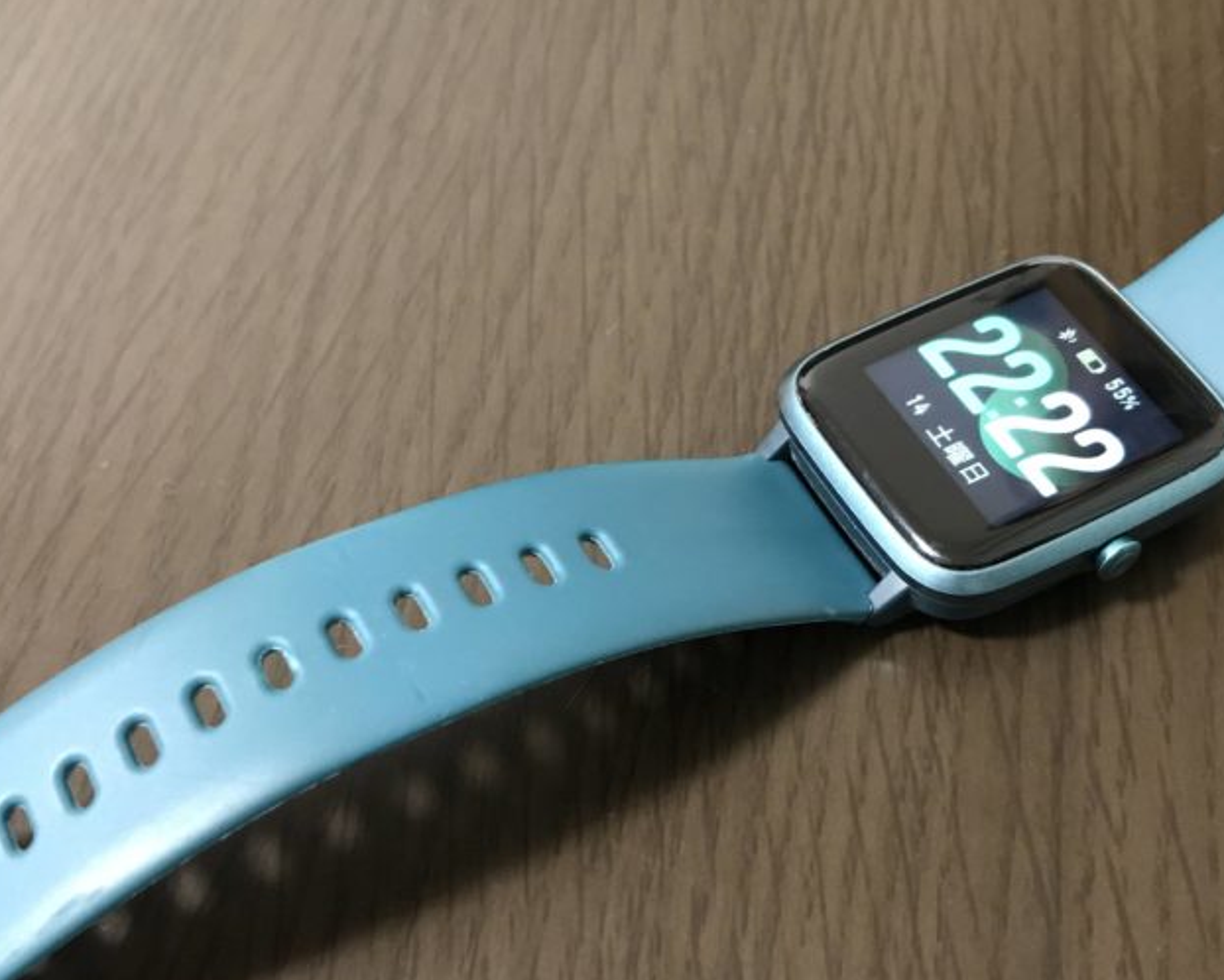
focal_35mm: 45
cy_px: 555
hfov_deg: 41.0
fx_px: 1631
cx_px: 701
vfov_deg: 33.4
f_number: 1.8
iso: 80
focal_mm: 3.99
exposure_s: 1/7
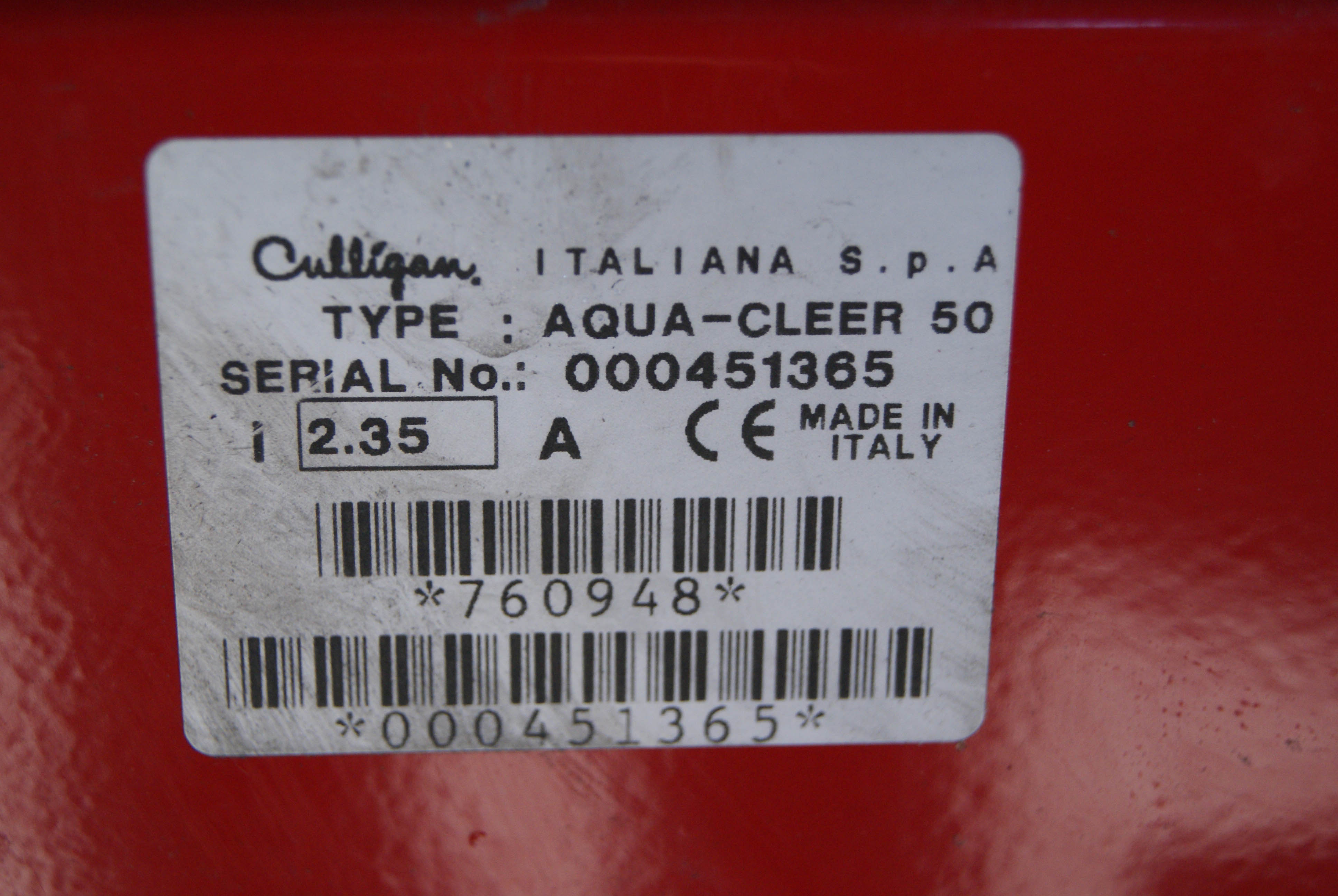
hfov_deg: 24.6
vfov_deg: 16.6
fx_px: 3070
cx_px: 669
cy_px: 448
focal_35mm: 82
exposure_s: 1/60
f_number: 5.6
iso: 400
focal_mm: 55
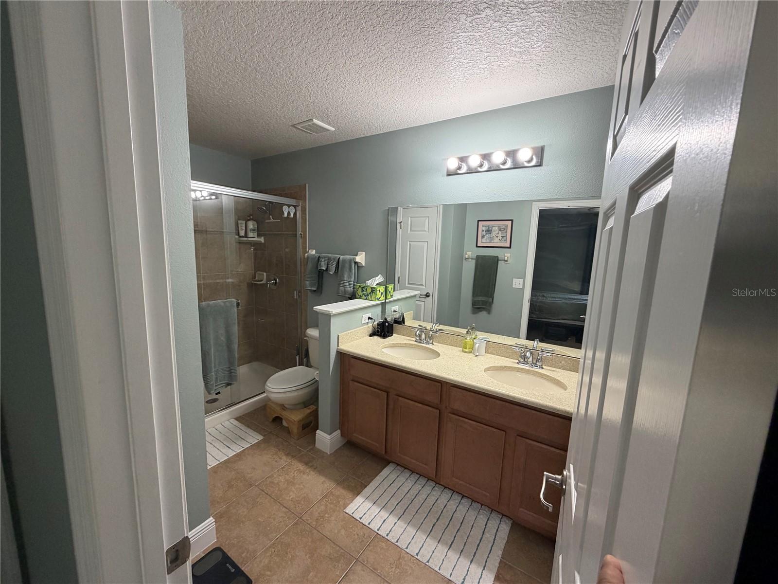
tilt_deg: -8.4
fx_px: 315
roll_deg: -1.9
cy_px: 292
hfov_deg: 102.1
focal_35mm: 14
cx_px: 389
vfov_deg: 85.7
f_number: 2.2
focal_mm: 2.22
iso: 160
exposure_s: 1/120
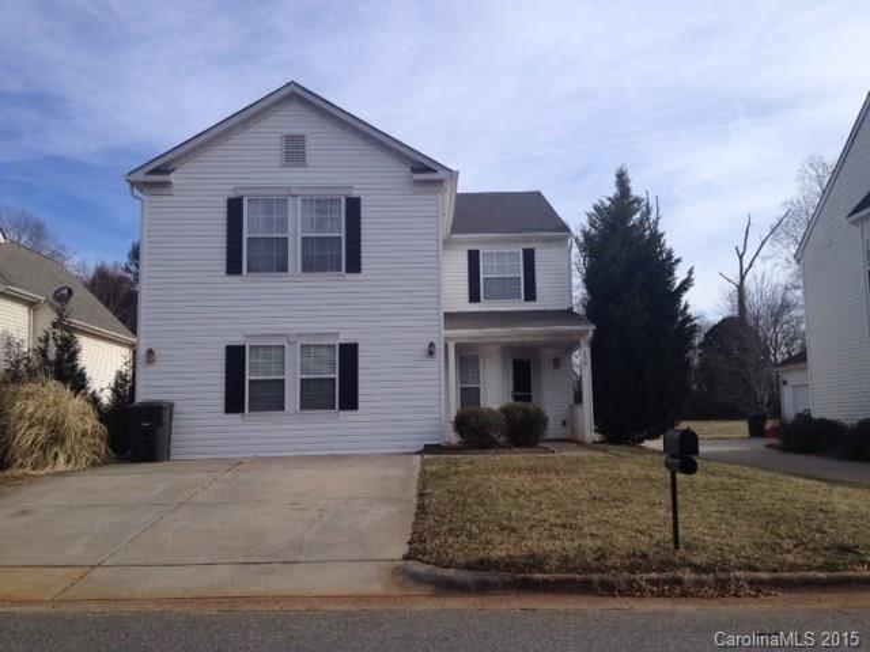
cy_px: 326
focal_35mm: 35
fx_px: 880
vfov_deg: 40.7
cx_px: 435
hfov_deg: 52.6
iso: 50
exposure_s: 1/1905
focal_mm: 4.28
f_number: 2.4
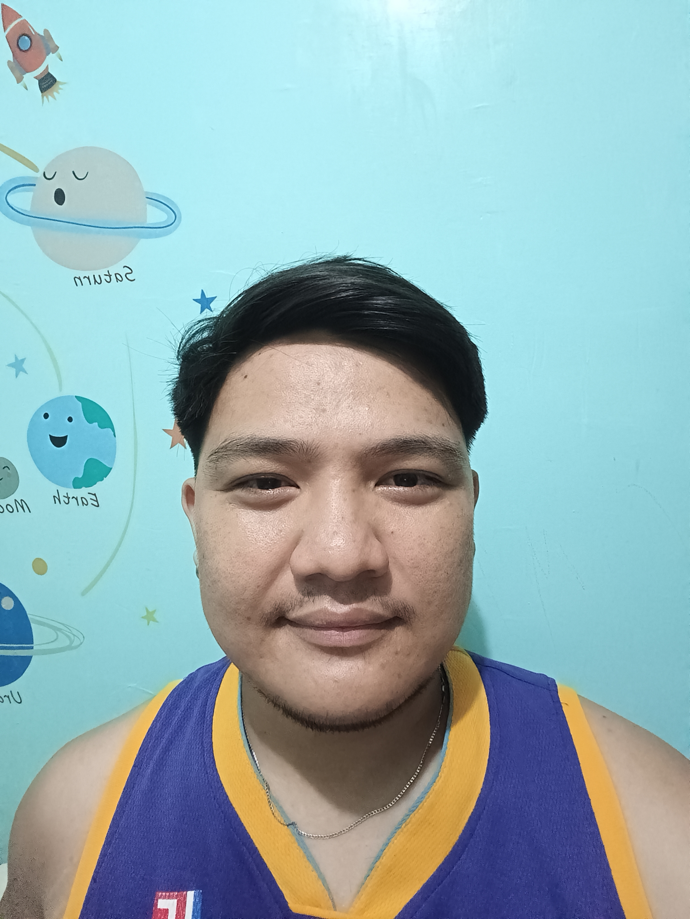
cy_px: 460
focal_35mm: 21
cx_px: 345
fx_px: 558
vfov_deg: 79.0
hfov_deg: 63.4
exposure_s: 1/33.3
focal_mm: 3.23
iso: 3200
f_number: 2.4
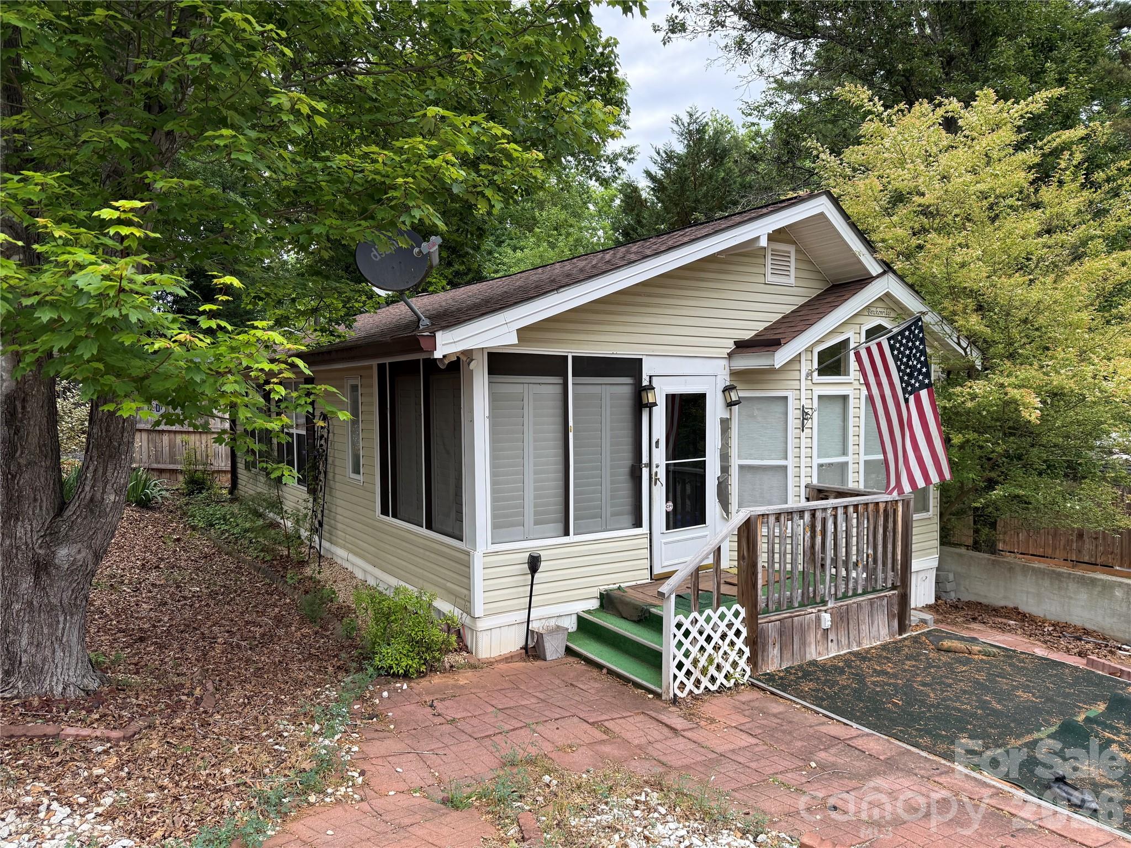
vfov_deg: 56.8
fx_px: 784
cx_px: 566
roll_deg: -0.2
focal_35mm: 24
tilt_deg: -1.3
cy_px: 424
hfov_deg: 71.6
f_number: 1.78
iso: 100
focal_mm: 6.76
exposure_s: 1/702
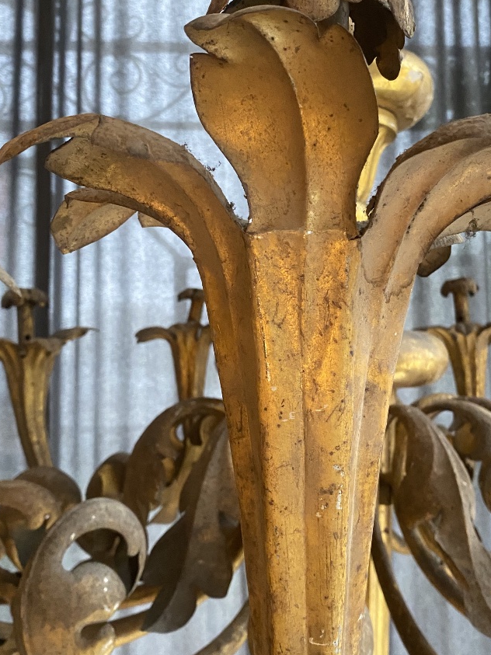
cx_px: 293
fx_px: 700
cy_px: 302
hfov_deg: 38.5
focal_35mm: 37
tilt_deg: +6.2
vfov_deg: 50.1
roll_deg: +1.1
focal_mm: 4.25
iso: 400
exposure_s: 1/50
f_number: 1.8
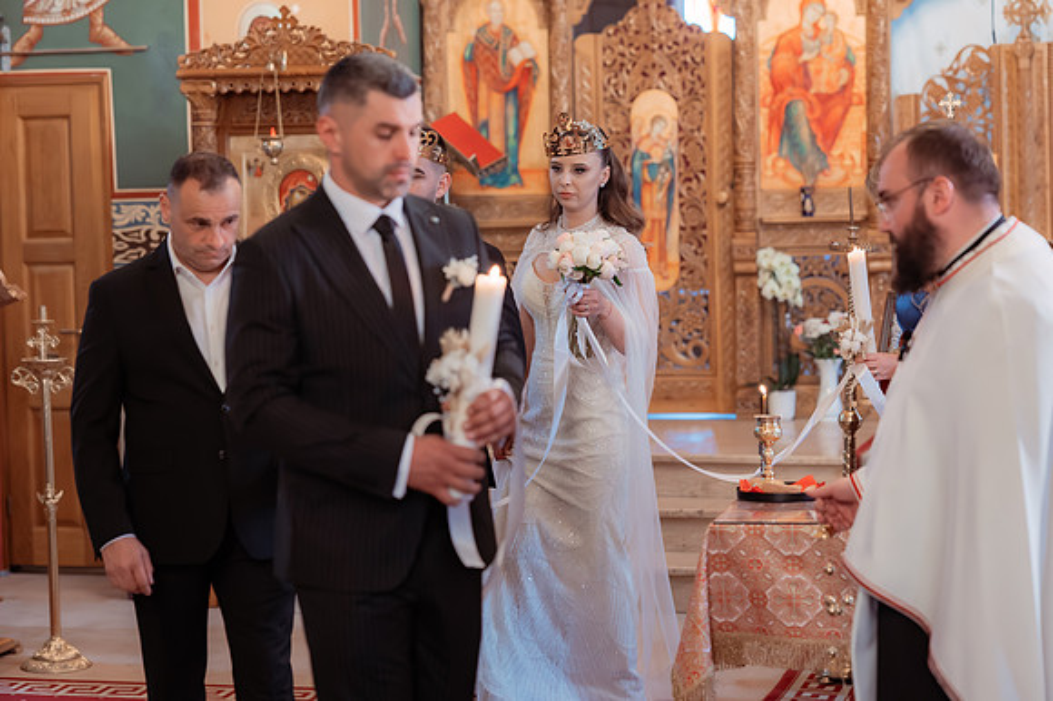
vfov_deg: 16.1
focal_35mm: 85
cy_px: 350
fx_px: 2485
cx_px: 526
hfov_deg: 23.9
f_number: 2.8
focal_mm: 85
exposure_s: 1/250
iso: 3200
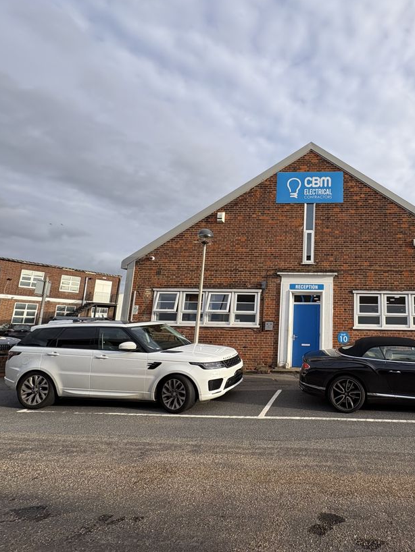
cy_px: 273
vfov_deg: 84.6
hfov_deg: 63.1
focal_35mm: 19
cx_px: 329
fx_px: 304
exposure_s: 1/508
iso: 40
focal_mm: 2.22
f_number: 2.2
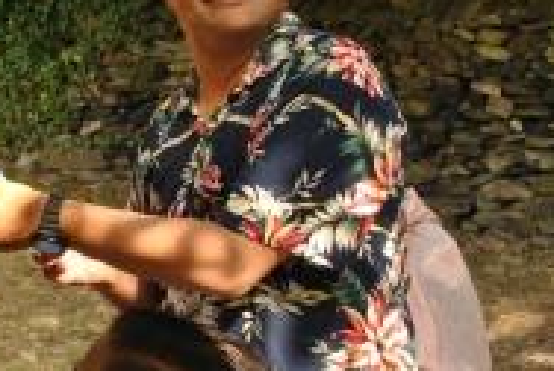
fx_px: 1433
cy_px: 177
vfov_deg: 14.8
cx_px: 6
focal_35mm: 93
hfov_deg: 21.2
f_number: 5.6
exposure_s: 1/200
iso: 200
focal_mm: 26
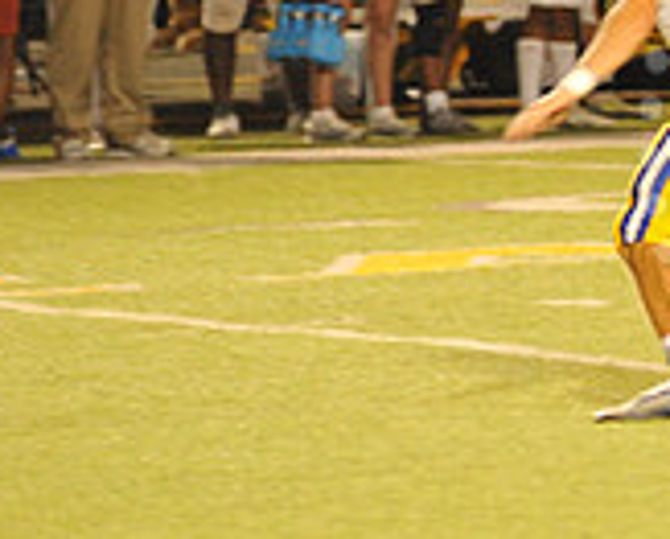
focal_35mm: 667
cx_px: 1032
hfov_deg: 2.9
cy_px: 132
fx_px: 13250
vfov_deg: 2.3
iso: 5000
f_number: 4.5
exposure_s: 1/200
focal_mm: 200
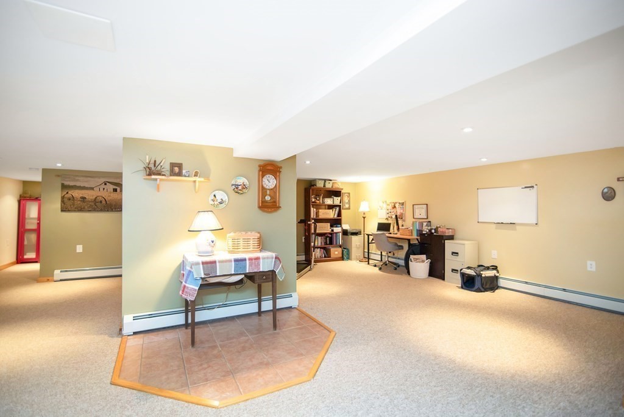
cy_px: 208
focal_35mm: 16
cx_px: 312
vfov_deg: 73.8
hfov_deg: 96.7
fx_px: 277
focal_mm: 16
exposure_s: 1/60
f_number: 2.8
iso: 1000
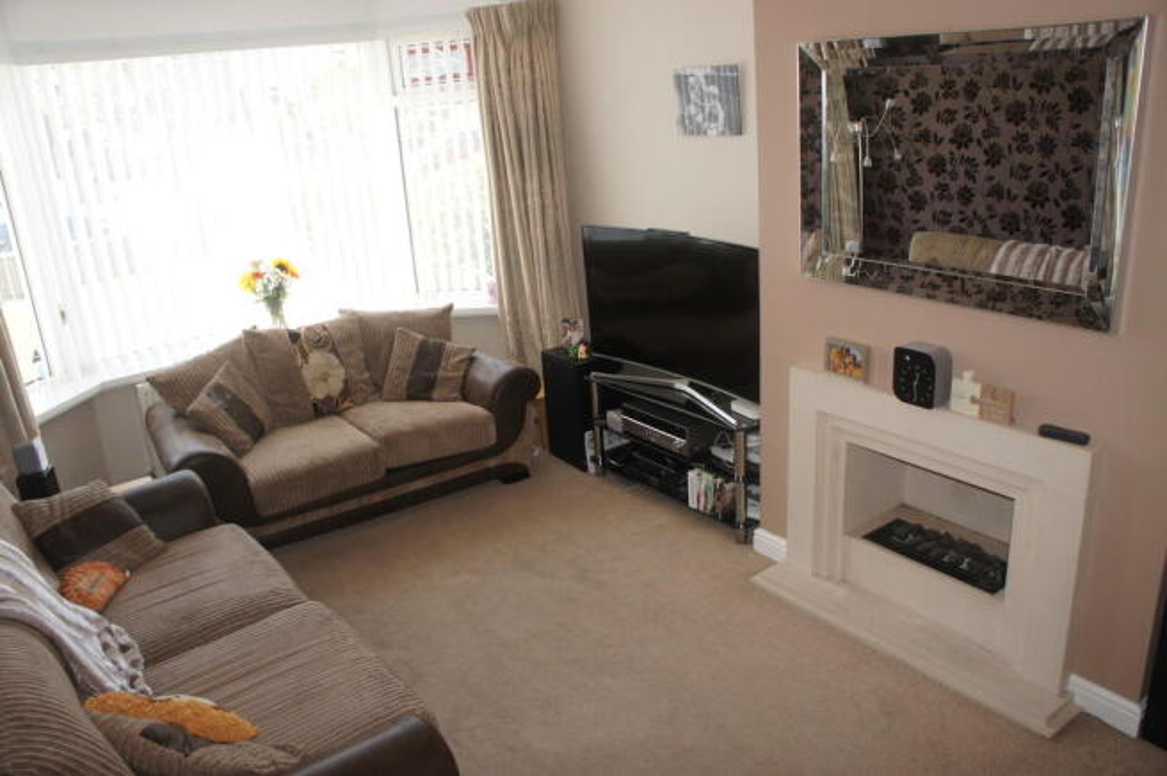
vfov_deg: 47.8
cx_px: 584
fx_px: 874
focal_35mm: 27
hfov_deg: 67.4
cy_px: 388
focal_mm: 18
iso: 200
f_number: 4.5
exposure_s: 1/80
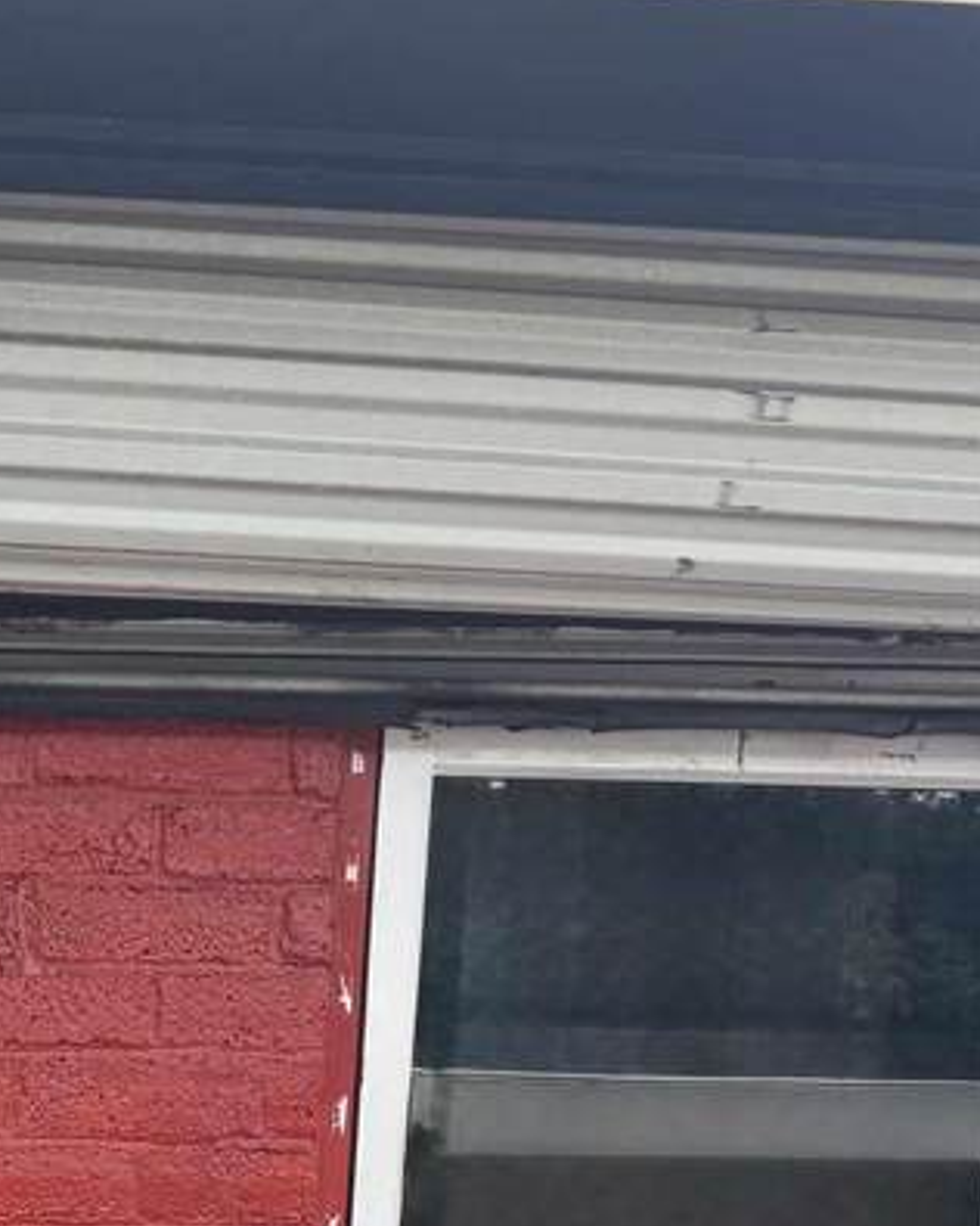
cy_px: 1425
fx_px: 2755
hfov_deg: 15.8
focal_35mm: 76
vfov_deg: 23.2
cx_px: -992
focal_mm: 6.76
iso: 80
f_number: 1.78
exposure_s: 1/888
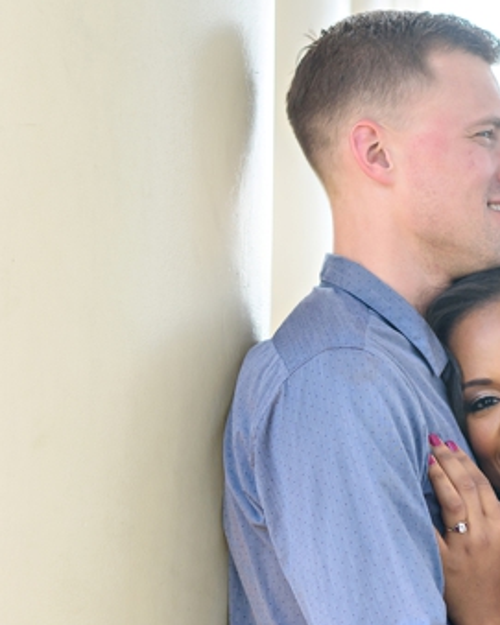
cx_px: 170
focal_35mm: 212
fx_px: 3923
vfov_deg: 9.1
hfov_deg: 7.3
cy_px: 488
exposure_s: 1/1250
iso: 500
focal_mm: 85
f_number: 2.8
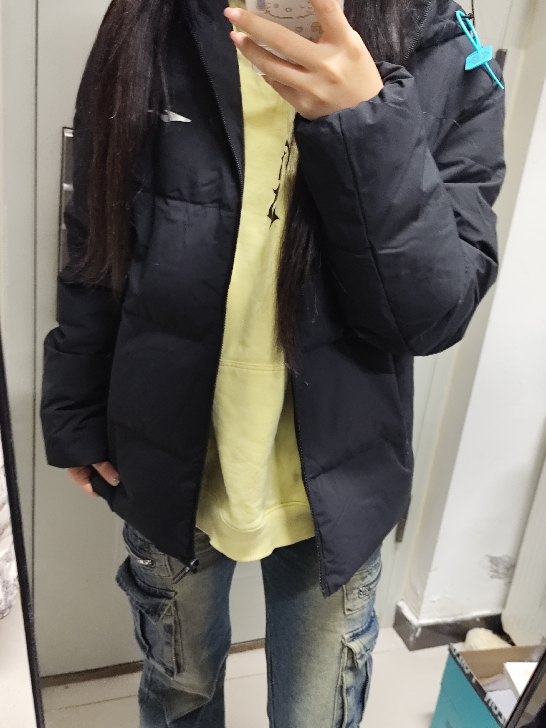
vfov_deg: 56.8
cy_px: 364
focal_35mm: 32
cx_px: 273
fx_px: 673
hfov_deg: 44.2
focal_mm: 6.14
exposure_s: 1/20
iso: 1250
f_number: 1.65
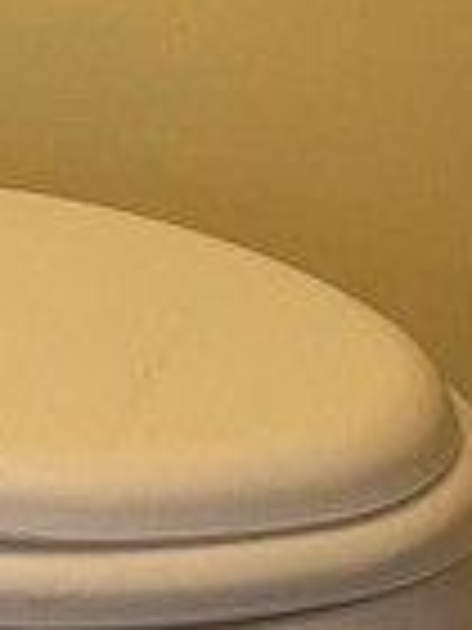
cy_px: -522
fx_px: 3454
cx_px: -378
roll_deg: +2.8
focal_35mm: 190
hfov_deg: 7.6
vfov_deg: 9.8
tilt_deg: -10.9
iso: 125
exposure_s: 1/60
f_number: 1.5
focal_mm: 5.7
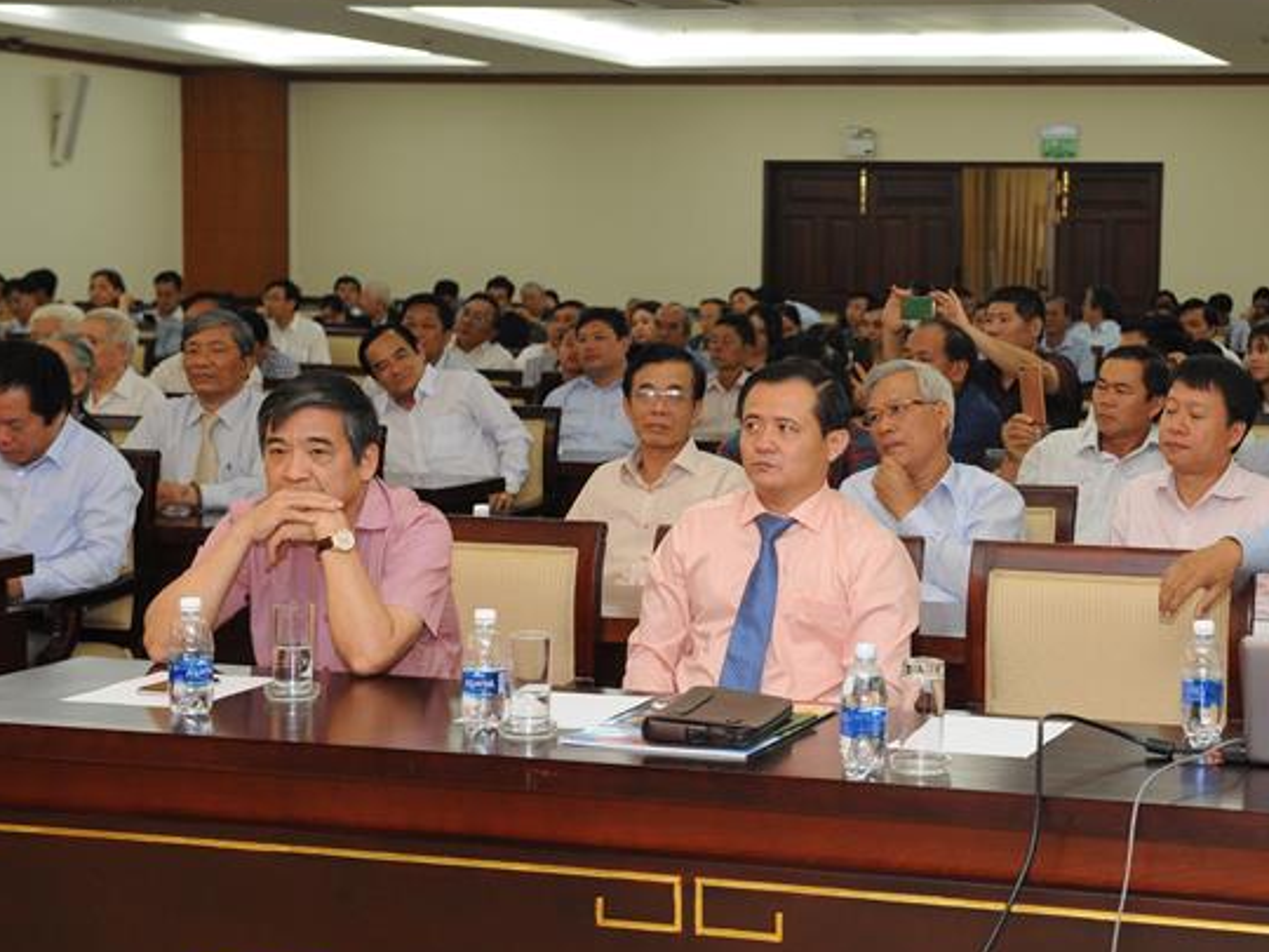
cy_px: 478
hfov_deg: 26.0
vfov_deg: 19.9
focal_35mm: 74
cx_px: 933
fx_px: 2713
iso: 2000
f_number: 5.6
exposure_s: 1/125
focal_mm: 52
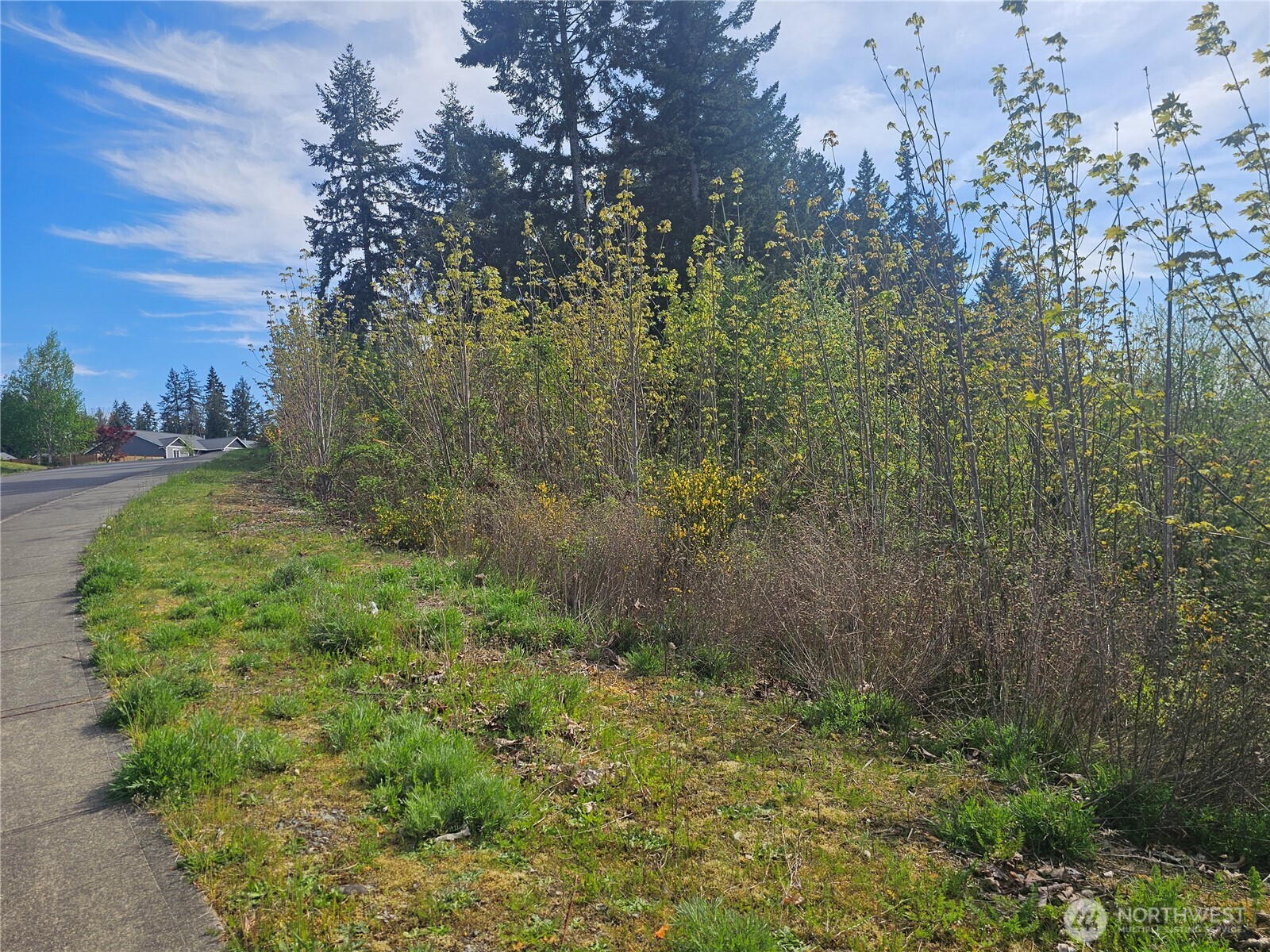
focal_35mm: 23
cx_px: 635
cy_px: 476
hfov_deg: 73.9
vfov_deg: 58.9
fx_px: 844
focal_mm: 6.3
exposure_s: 1/715
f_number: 1.7
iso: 10
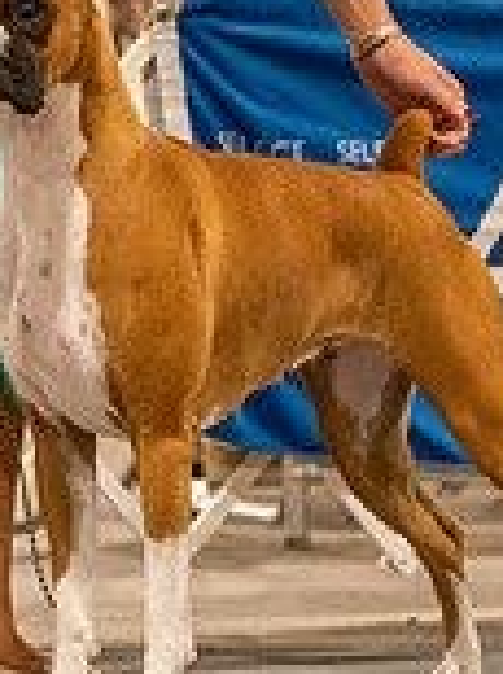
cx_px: 140
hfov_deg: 2.0
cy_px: 24
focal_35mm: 726
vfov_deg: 2.7
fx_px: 14105
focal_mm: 200
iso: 6400
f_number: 3.5
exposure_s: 1/250
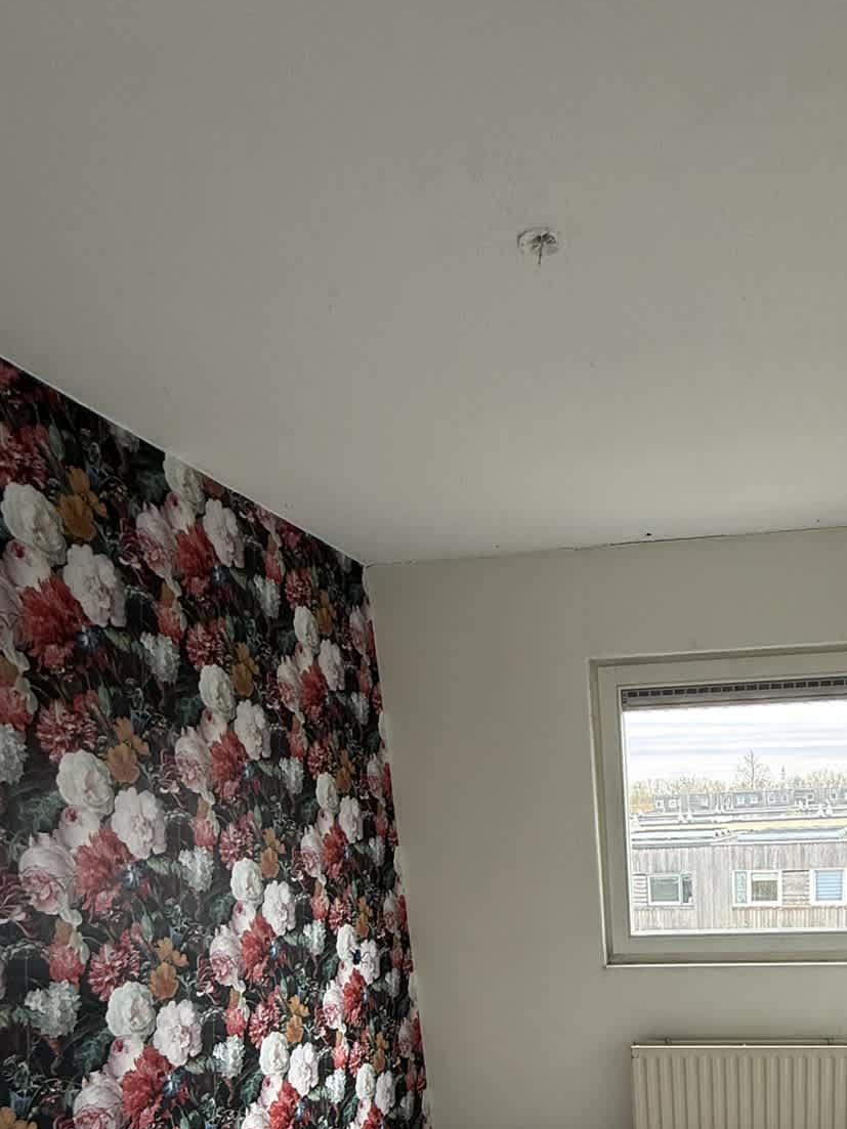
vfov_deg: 57.4
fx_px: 848
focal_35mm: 26
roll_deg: +2.8
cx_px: 655
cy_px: 1026
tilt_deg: -13.8
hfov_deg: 50.4
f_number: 2.2
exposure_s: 1/99
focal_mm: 2.2
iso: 64
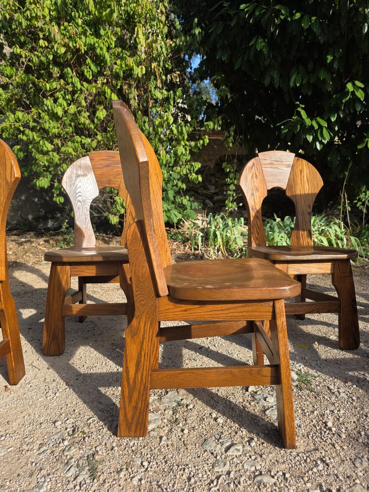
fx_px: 327
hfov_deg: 58.9
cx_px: 184
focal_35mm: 23
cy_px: 246
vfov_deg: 73.9
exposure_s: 1/1654
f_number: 1.7
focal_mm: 6.3
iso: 80
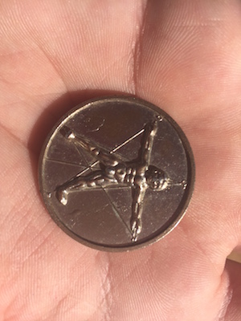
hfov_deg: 48.2
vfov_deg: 61.7
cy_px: 160
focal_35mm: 29
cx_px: 120
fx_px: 269
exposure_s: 1/2825
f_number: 2.2
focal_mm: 4.15
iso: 32
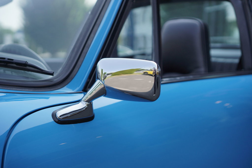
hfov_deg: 37.8
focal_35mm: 52
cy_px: 84
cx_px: 126
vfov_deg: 25.8
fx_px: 368
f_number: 2.5
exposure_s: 1/1600
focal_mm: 35
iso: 160
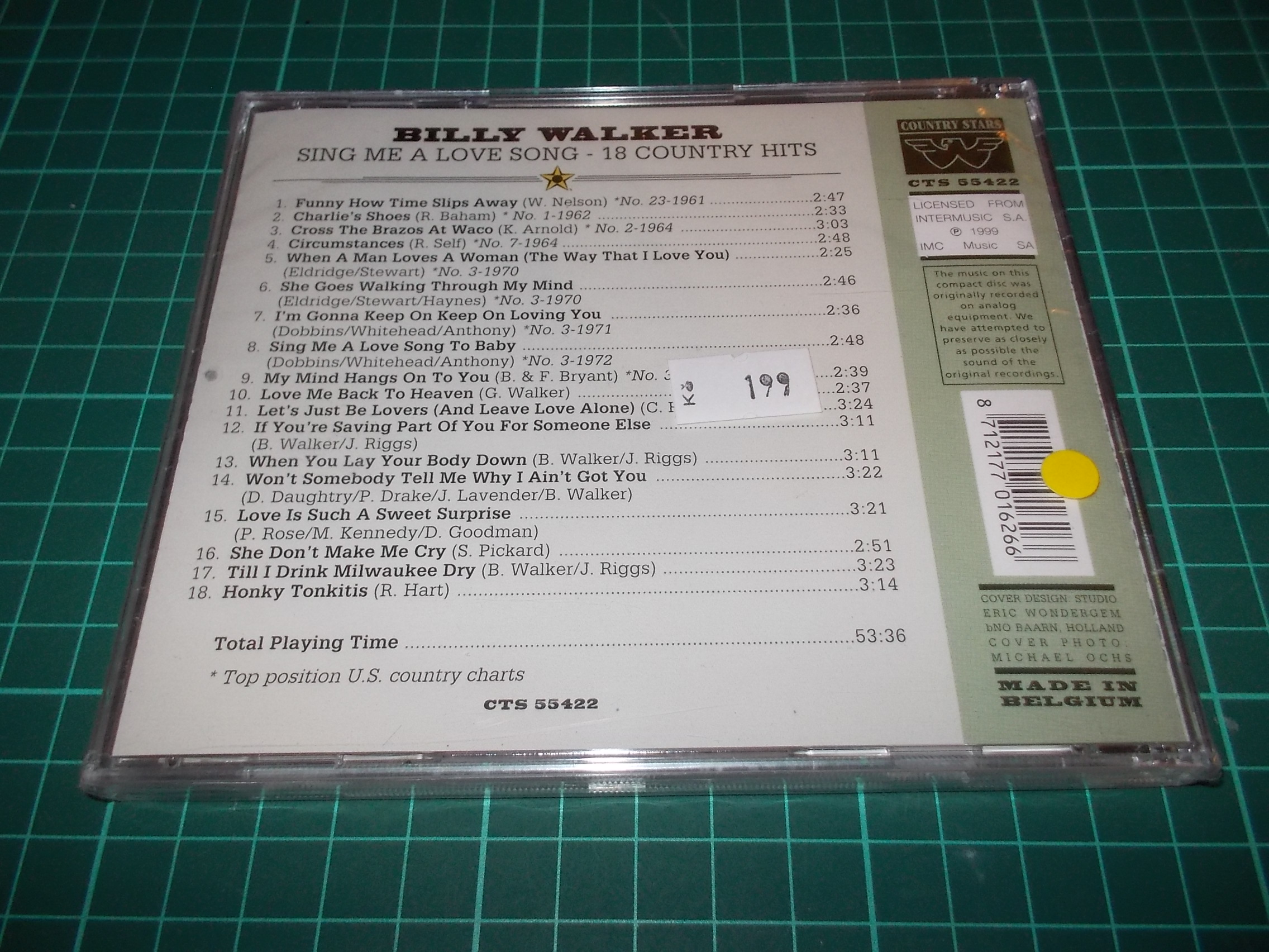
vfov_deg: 48.2
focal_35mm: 29
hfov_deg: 61.7
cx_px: 634
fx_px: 1063
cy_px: 476
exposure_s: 1/30
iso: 200
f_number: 3.3
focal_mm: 4.1
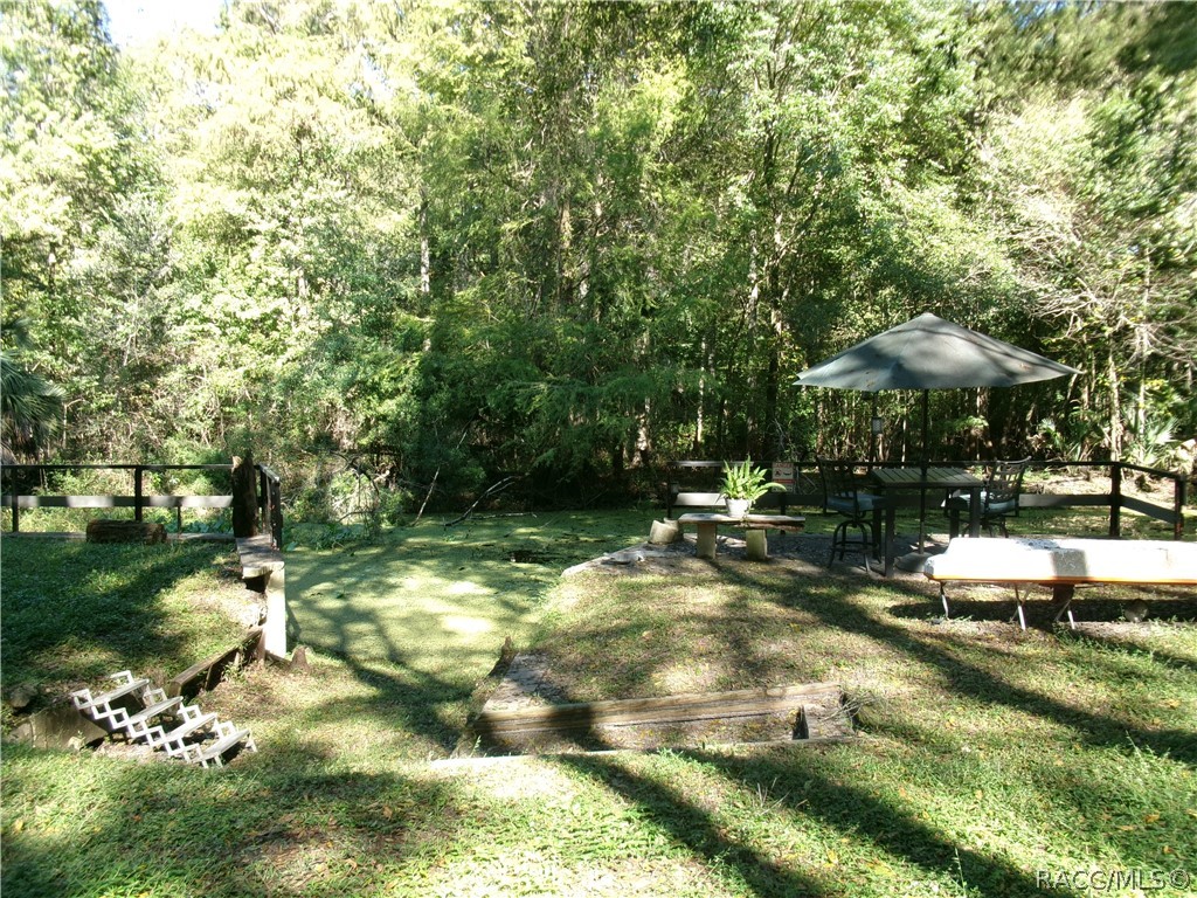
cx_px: 598
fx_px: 968
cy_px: 449
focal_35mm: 28
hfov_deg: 63.4
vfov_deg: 49.7
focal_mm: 5.1
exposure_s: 1/85
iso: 100
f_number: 3.9
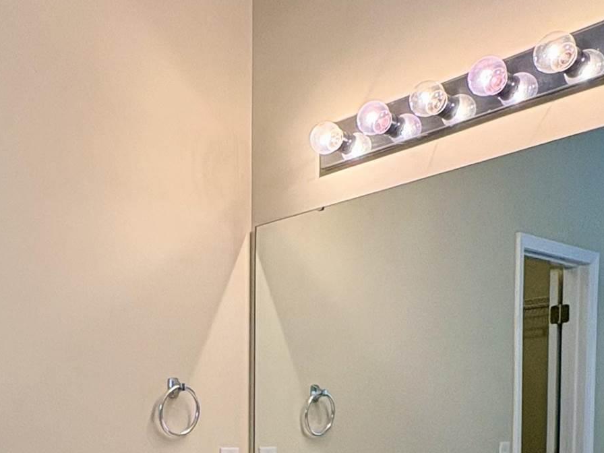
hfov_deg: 38.1
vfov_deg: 27.6
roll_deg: +1.5
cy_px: 502
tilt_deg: -3.7
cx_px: 115
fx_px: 838
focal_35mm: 48
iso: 160
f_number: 2.2
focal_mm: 2.22
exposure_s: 1/120
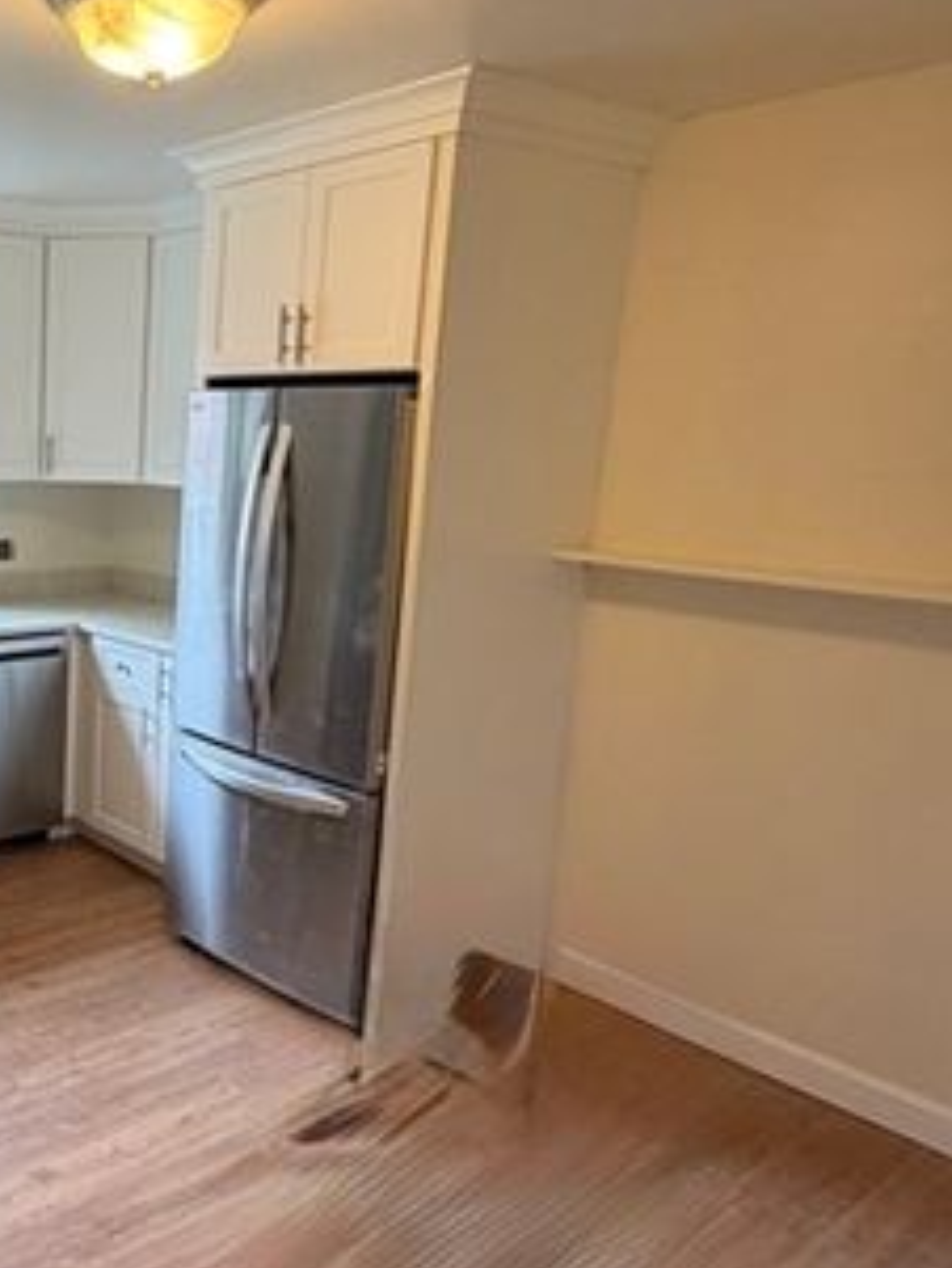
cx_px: -13
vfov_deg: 58.3
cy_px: 651
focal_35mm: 31
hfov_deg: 39.7
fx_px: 1136
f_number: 2.2
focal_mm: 2.22
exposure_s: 1/120
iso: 250
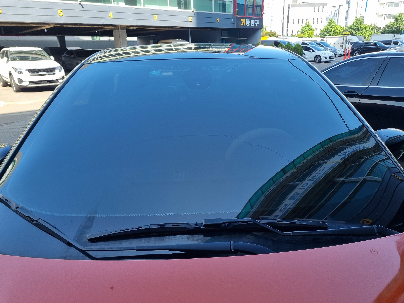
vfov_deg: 53.1
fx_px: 303
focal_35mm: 26
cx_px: 202
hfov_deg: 67.3
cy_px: 152
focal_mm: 5.4
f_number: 1.8
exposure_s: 1/530
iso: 50
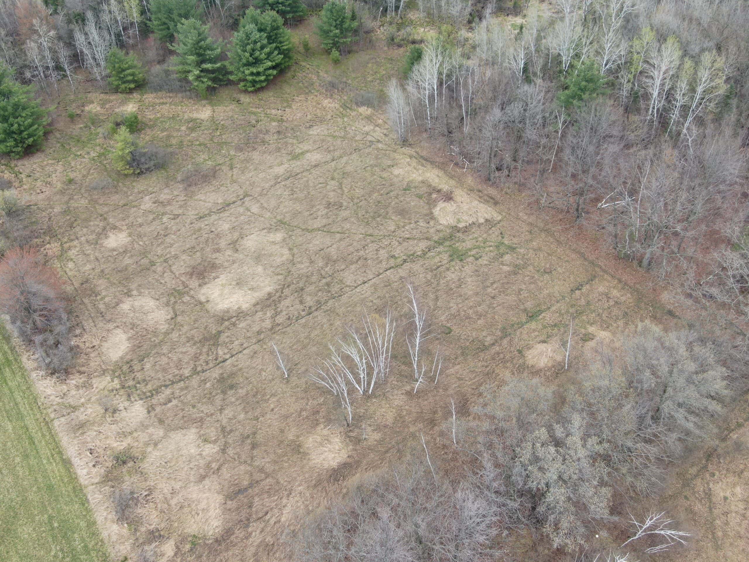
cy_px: 281
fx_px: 779
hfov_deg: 51.4
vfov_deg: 39.7
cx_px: 374
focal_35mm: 36
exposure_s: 1/120
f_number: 3.3
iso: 100
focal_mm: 6.21
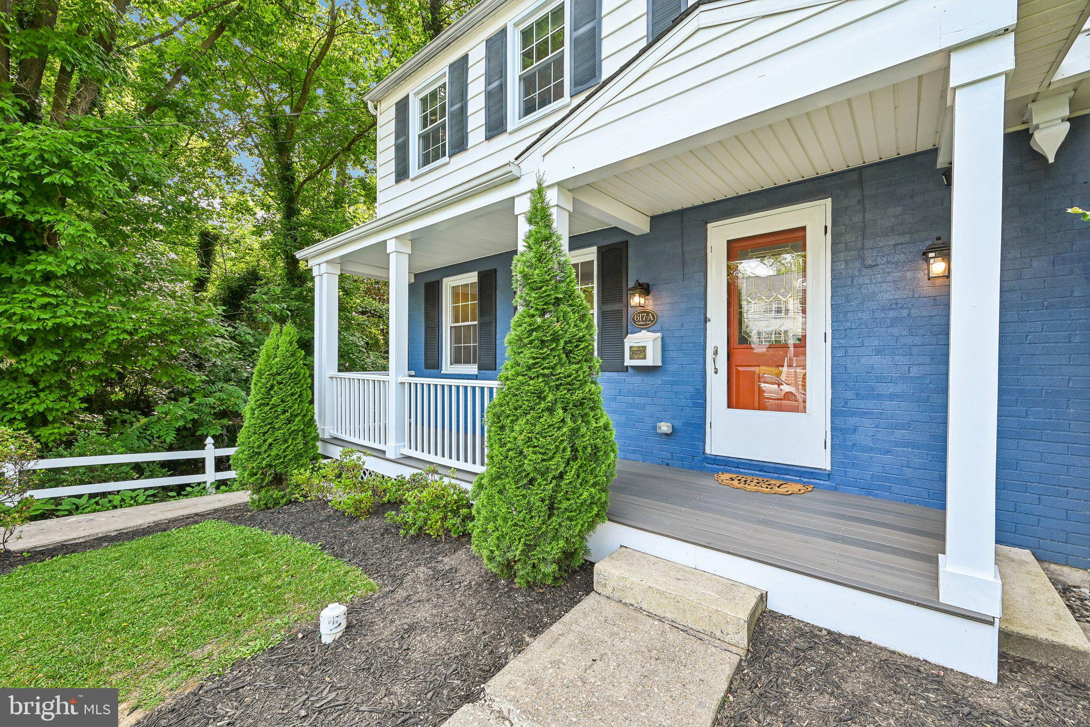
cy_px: 364
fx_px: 424
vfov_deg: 81.2
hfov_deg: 104.3
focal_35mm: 14
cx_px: 545
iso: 100
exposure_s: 1/30
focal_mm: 14
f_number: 8
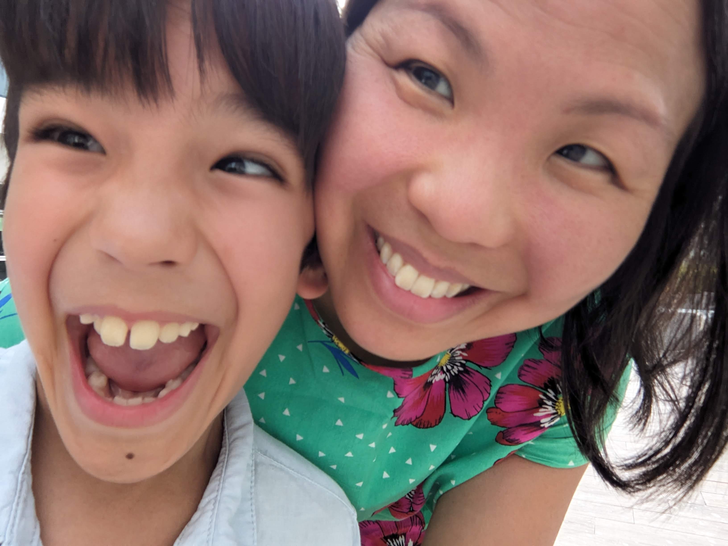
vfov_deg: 56.8
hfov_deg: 71.6
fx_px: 505
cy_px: 273
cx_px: 364
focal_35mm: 24
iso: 60
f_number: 2
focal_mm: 2.51
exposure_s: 1/120
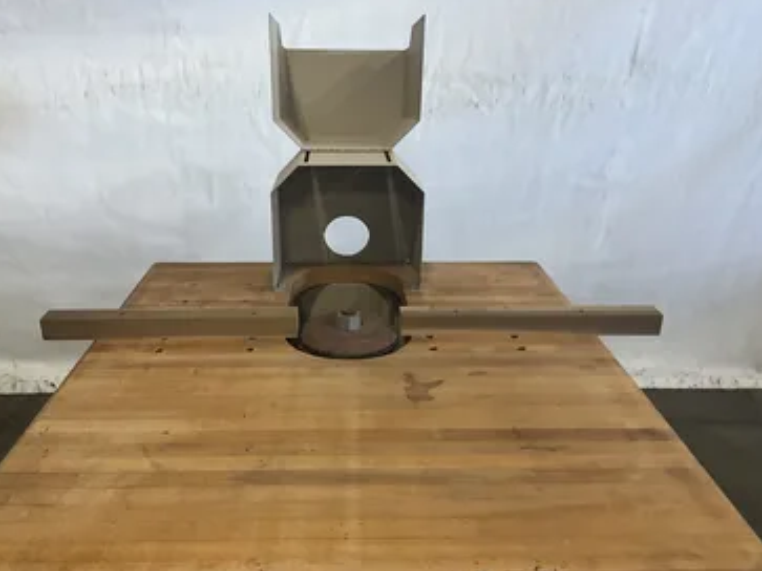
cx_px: 361
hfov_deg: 56.8
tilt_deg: -21.8
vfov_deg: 44.1
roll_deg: -0.3
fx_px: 704
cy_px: 304
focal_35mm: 32
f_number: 1.8
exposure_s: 1/60
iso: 200
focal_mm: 3
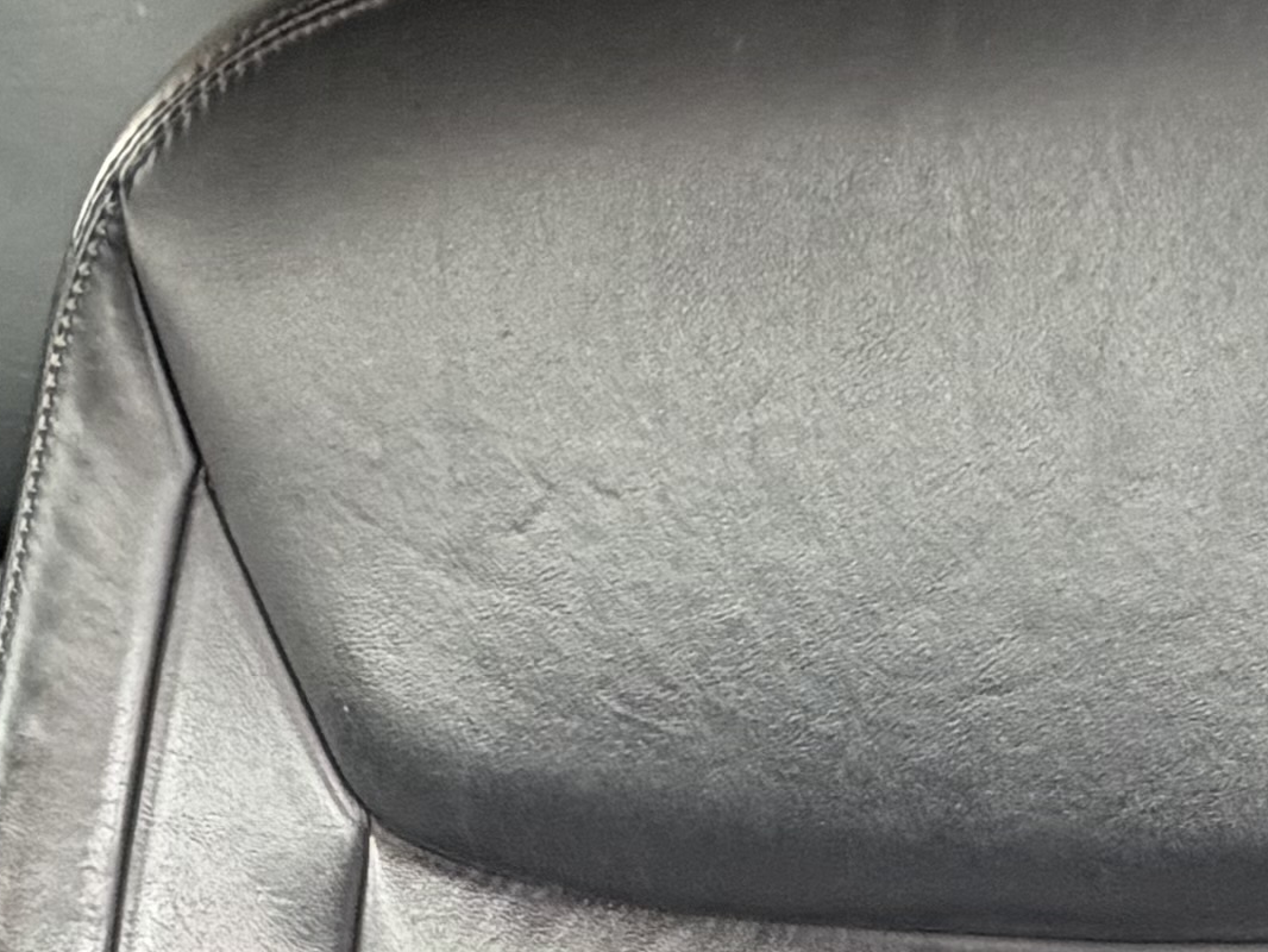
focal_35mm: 75
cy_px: 1321
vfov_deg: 18.0
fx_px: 2748
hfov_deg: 25.7
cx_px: 353
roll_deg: +16.0
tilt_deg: -40.7
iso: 320
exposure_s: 1/60
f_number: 2.2
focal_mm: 2.22
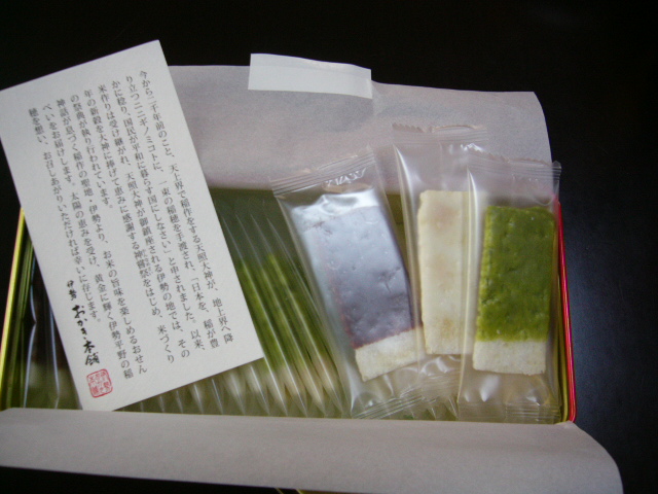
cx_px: 329
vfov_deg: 40.7
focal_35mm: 35
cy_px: 247
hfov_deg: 52.6
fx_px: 665
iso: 100
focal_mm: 5.8
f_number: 2.8
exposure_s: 1/25
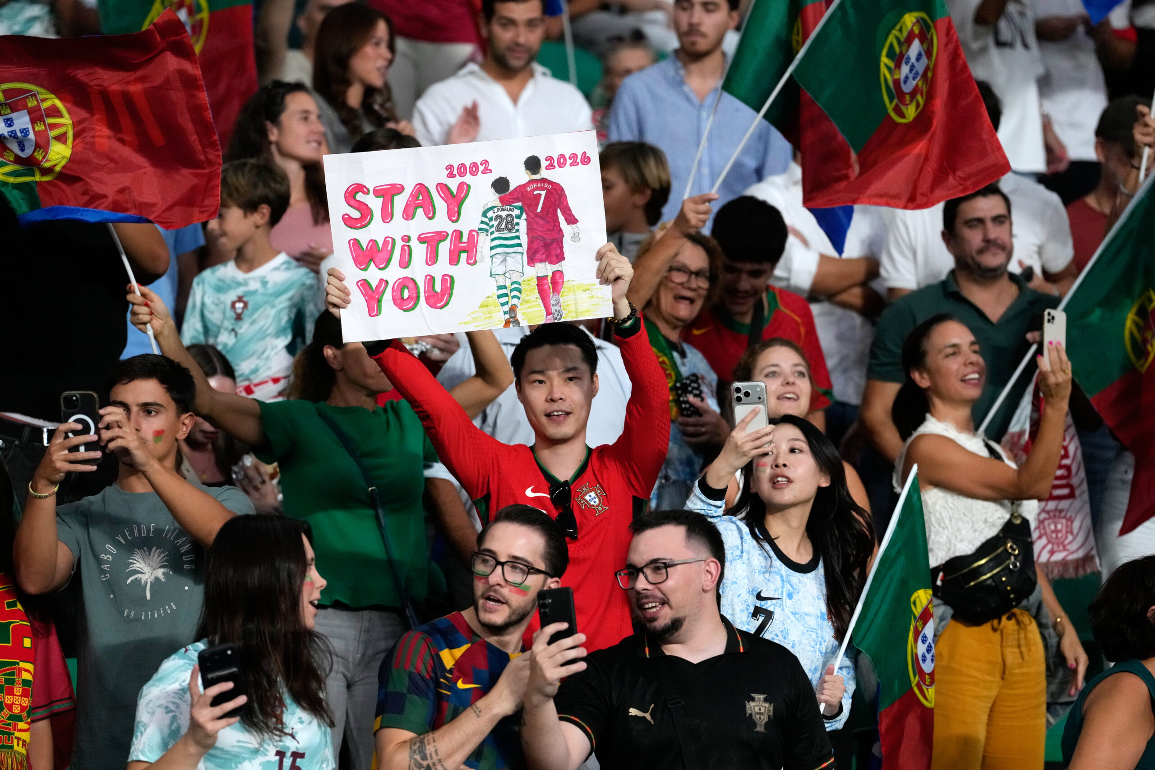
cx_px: 578
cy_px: 385
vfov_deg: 6.9
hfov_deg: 10.3
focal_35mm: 200
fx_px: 6417
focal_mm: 200
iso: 5000
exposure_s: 1/2000
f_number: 3.5
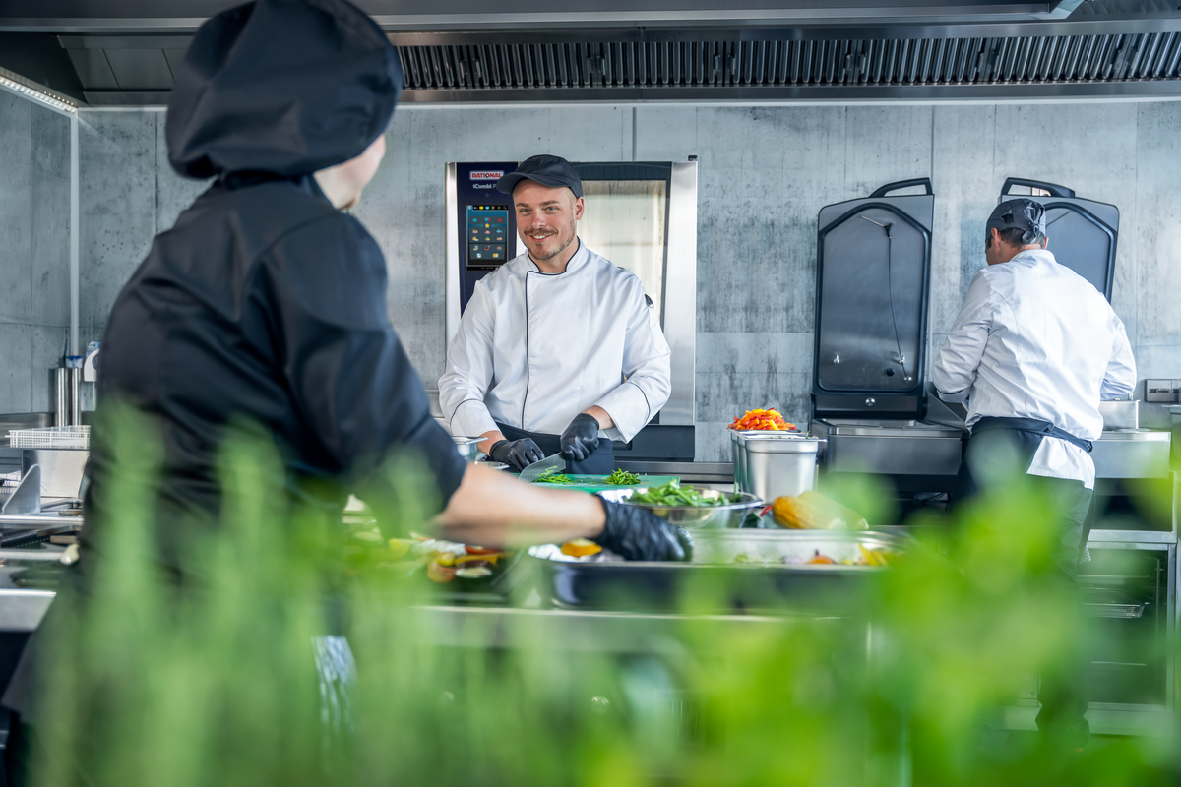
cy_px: 394
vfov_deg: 36.9
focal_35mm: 36
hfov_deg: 53.1
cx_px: 590
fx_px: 1181
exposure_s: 1/200
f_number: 2.8
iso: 1000
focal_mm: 36
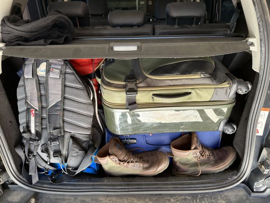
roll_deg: +0.6
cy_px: 102
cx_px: 135
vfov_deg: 56.8
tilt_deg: -27.6
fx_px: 187
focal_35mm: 24
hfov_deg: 71.6
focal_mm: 6.86
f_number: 1.78
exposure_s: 1/121
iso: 100
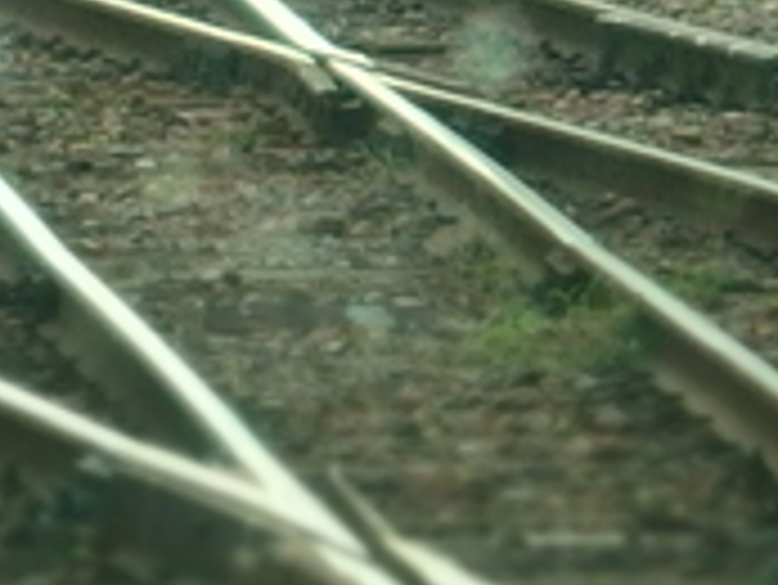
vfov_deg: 1.6
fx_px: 20309
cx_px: -1552
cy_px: -86
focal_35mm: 903
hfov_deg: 2.2
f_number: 2.7
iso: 160
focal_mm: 23.5
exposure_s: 1/320
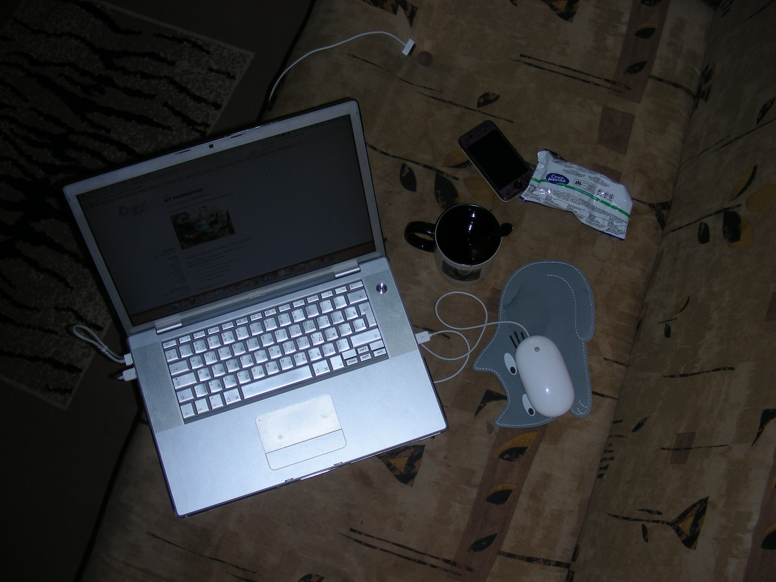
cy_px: 291
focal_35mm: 38
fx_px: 852
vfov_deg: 37.7
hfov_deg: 49.0
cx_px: 388
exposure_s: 1/60
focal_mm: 6.3
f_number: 3.5
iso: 50
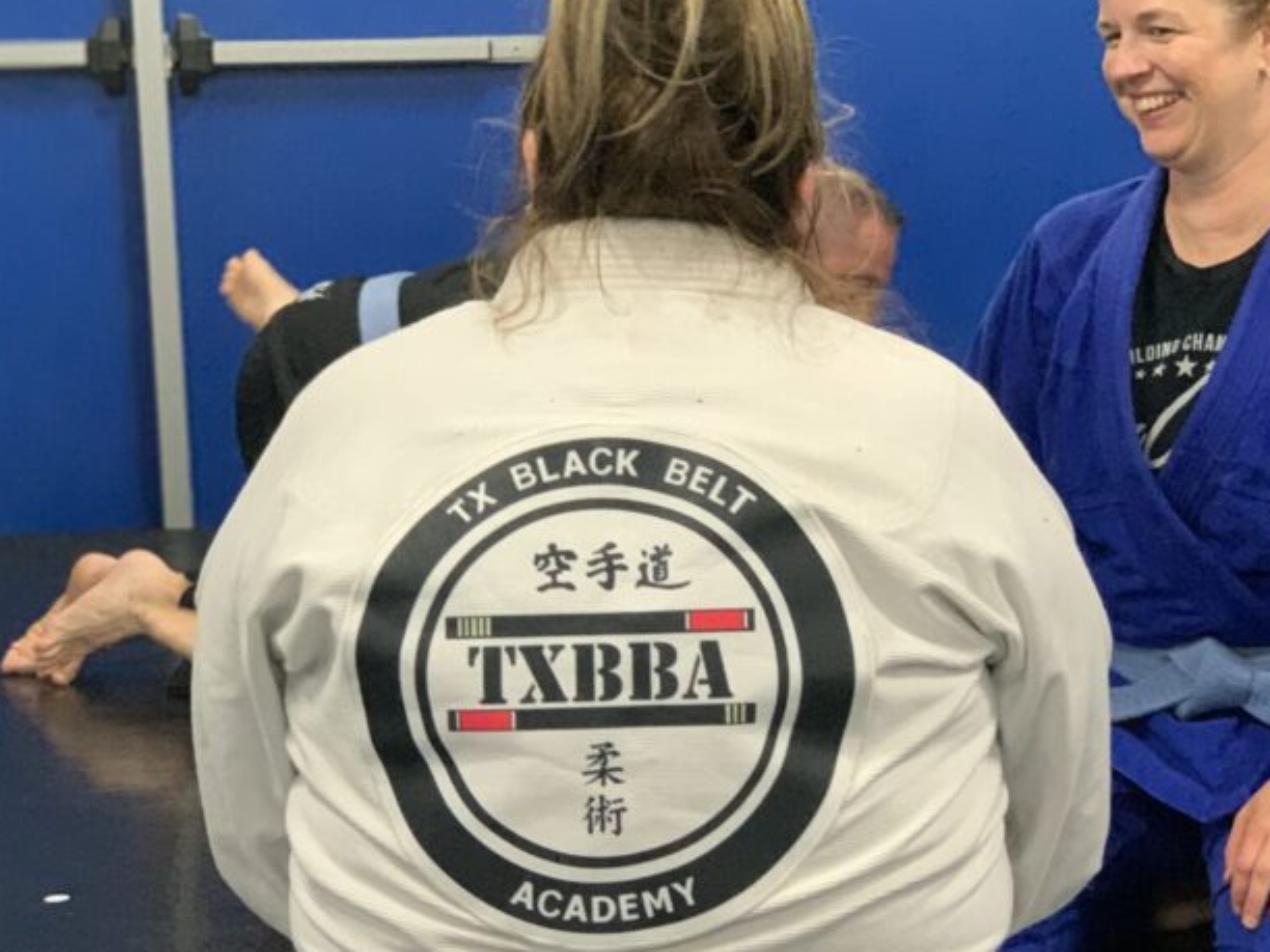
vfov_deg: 16.9
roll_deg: +1.8
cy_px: 601
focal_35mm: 87
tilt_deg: -8.3
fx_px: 3192
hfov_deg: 22.4
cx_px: 820
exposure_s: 1/40
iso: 500
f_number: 2.4
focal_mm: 6
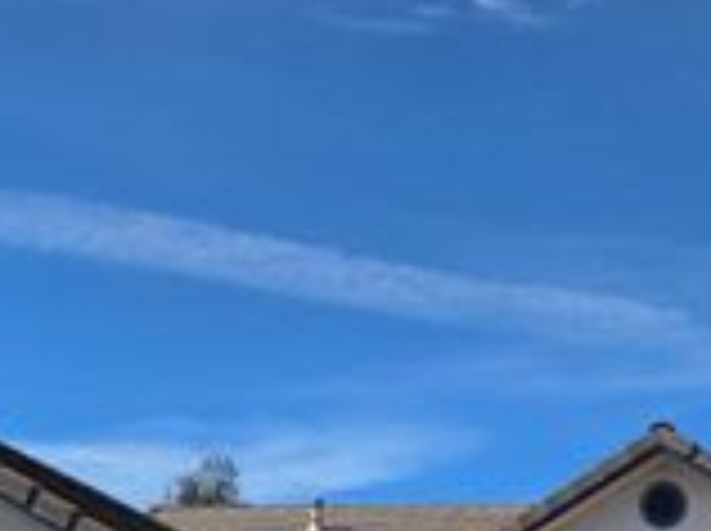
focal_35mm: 73
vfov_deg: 17.8
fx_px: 1497
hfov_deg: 26.2
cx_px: 576
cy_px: 817
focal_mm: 5.4
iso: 80
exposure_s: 1/6217
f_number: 1.8
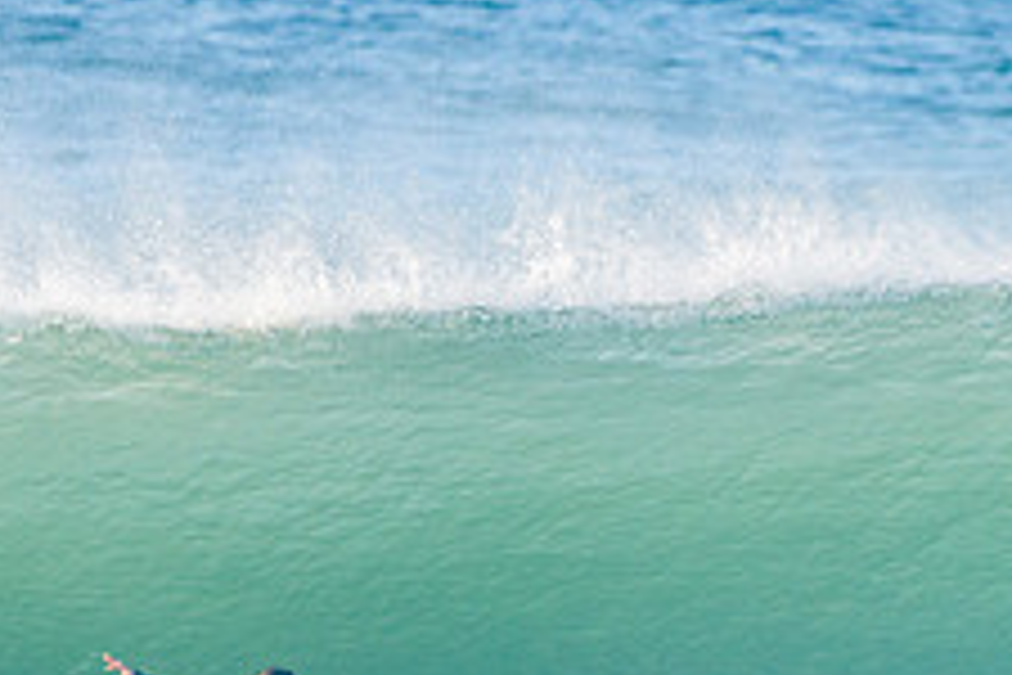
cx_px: 211
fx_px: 36289
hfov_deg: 1.6
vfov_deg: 1.1
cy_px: 839
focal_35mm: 1291
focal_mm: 500
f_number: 5.6
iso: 450
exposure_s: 1/1600
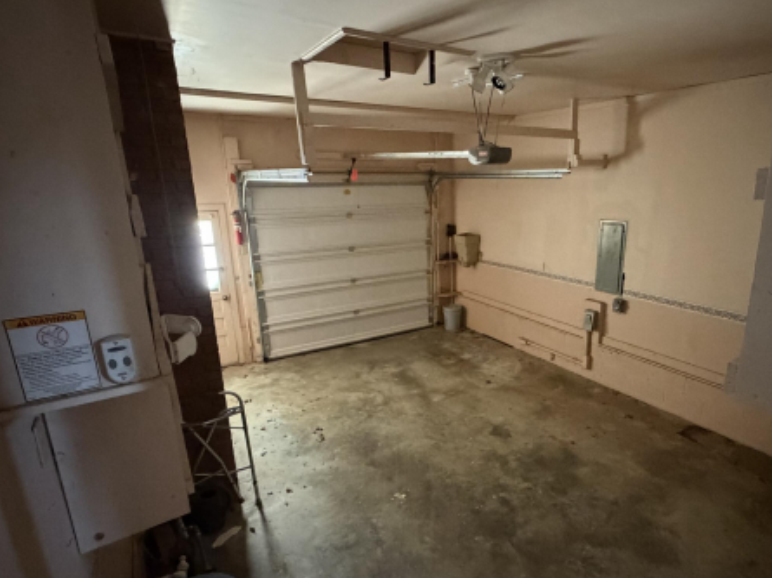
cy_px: 309
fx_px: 468
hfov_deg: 78.3
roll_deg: -0.3
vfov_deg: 63.3
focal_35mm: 21
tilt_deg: -15.8
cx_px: 457
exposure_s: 1/39
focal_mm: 2.22
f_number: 2.2
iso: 1600
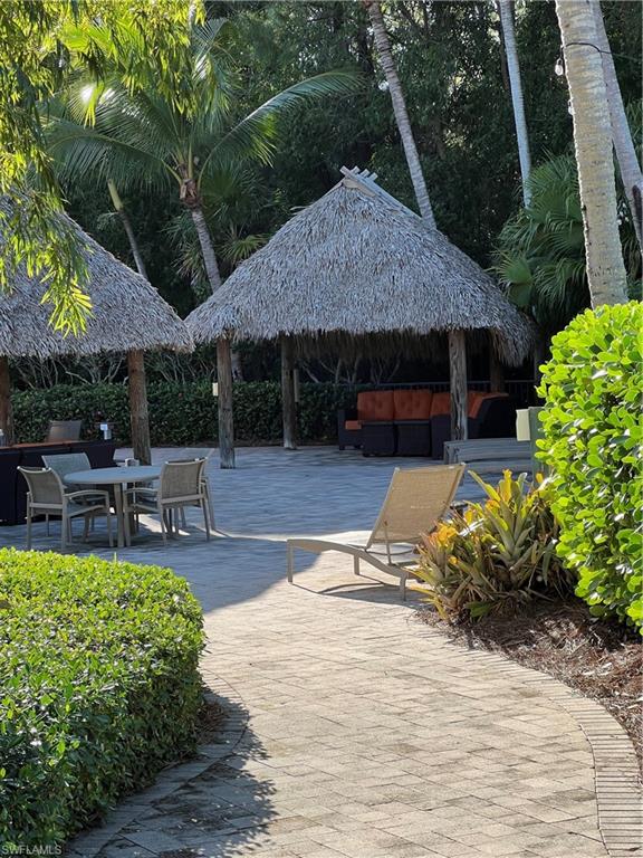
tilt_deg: -1.3
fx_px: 1907
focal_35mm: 77
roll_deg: +3.3
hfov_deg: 19.1
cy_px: 429
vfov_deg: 25.3
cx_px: 322
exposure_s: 1/227
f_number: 2.8
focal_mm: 9
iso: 32
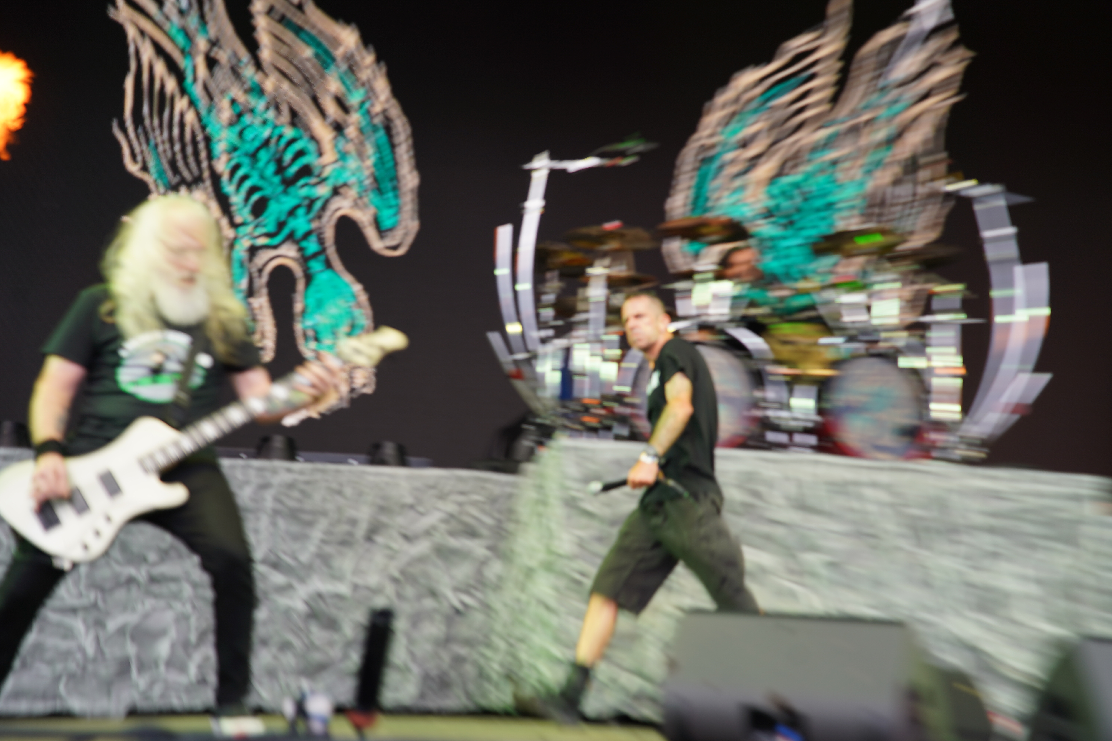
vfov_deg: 25.1
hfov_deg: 36.9
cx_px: 556
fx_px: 1668
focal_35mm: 54
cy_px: 370
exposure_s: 1/30
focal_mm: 54
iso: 100
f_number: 4
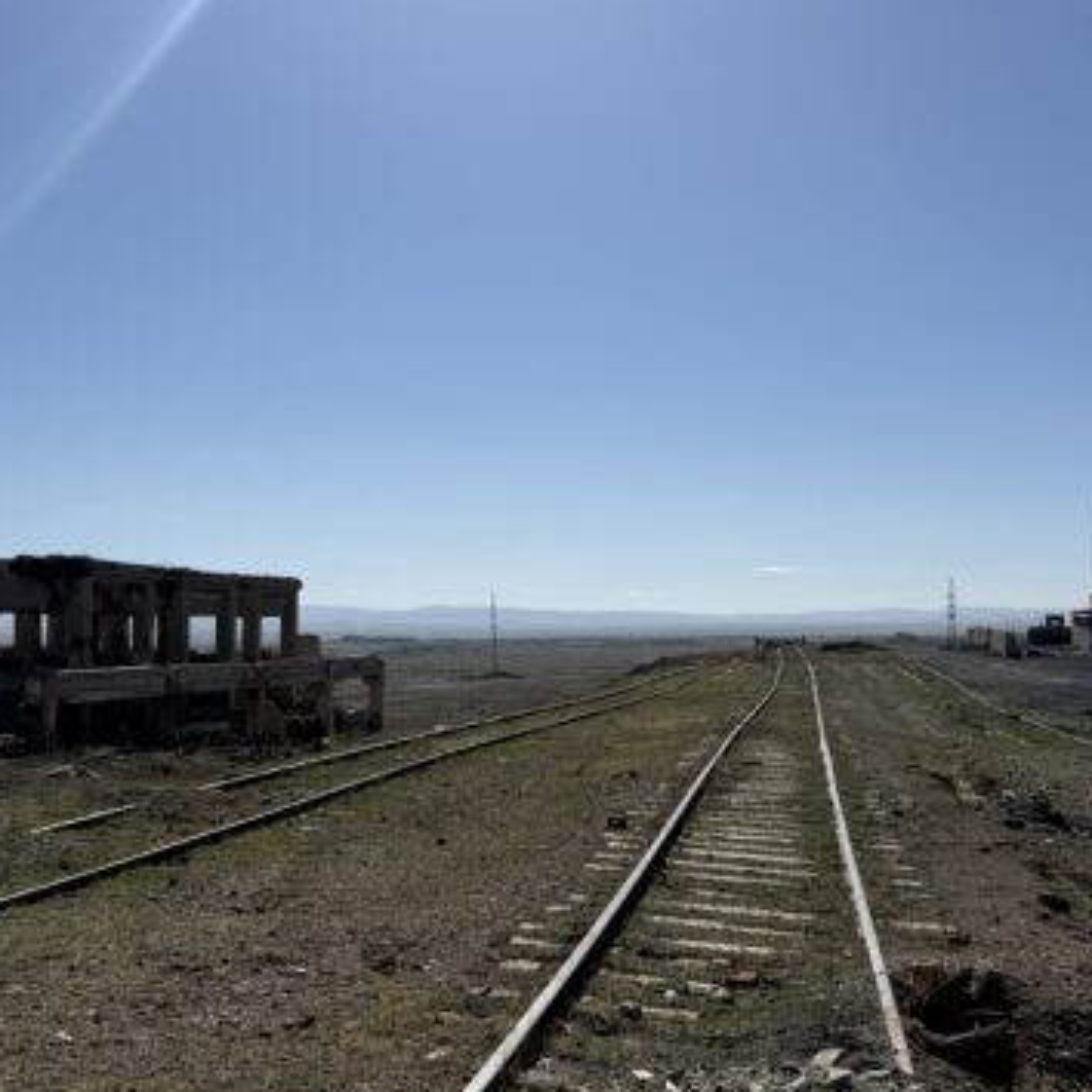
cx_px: 444
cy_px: 635
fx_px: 1285
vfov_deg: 45.9
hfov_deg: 45.8
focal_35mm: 36
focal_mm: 6.76
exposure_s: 1/10309
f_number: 1.78
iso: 80
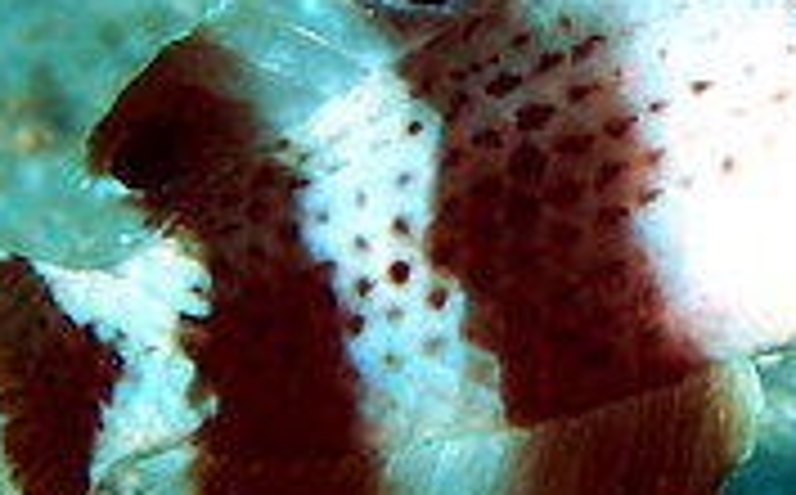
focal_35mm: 596
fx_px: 12909
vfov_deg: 2.2
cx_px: 767
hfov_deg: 3.5
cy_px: 126
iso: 200
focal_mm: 60
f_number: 8
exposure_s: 1/160
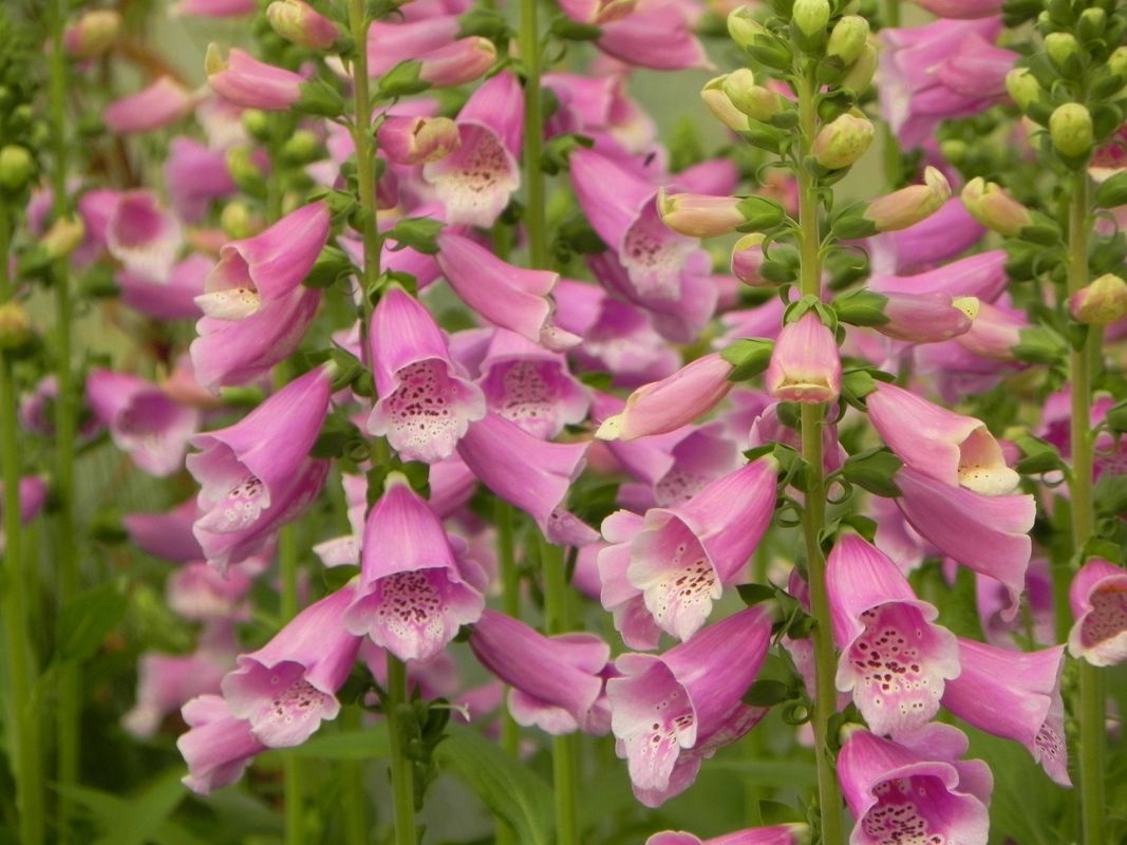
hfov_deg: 5.3
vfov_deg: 3.9
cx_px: 564
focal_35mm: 377
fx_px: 12273
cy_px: 422
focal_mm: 67.2
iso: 160
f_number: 5
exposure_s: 1/1250
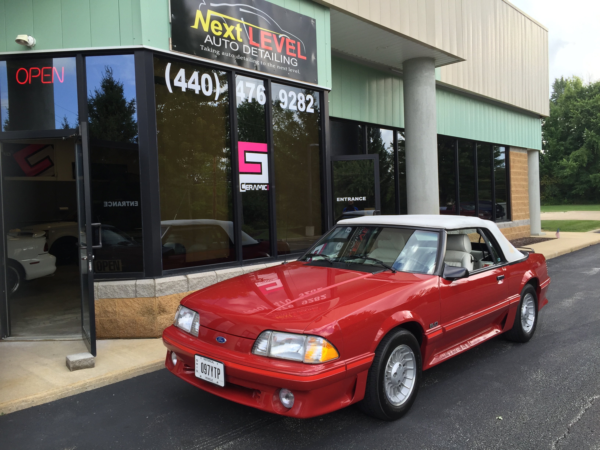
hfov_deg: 61.7
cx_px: 300
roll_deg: +0.7
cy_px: 225
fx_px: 503
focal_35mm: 29
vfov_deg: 48.2
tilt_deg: -1.8
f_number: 2.2
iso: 32
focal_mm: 4.15
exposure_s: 1/370
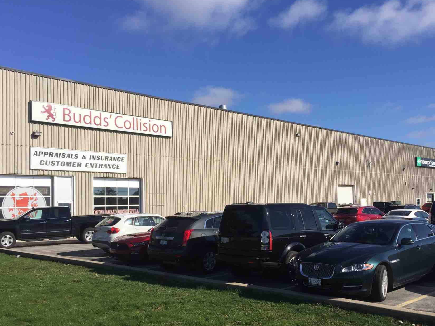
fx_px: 452
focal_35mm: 36
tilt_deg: +2.7
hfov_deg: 51.3
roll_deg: +1.1
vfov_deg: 39.6
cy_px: 182
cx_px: 236
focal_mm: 4.15
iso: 32
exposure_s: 1/2825
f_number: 2.2
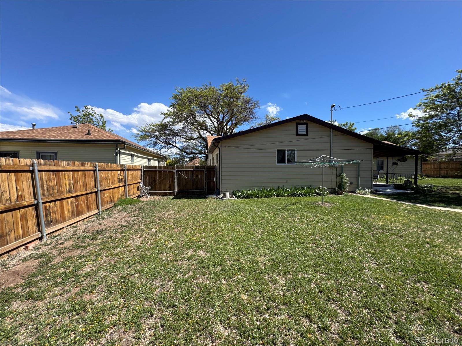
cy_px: 173
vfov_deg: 85.7
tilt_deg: -0.5
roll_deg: +0.4
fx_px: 187
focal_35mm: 14
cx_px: 231
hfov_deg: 102.1
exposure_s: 1/1277
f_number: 2.2
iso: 40
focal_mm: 2.22
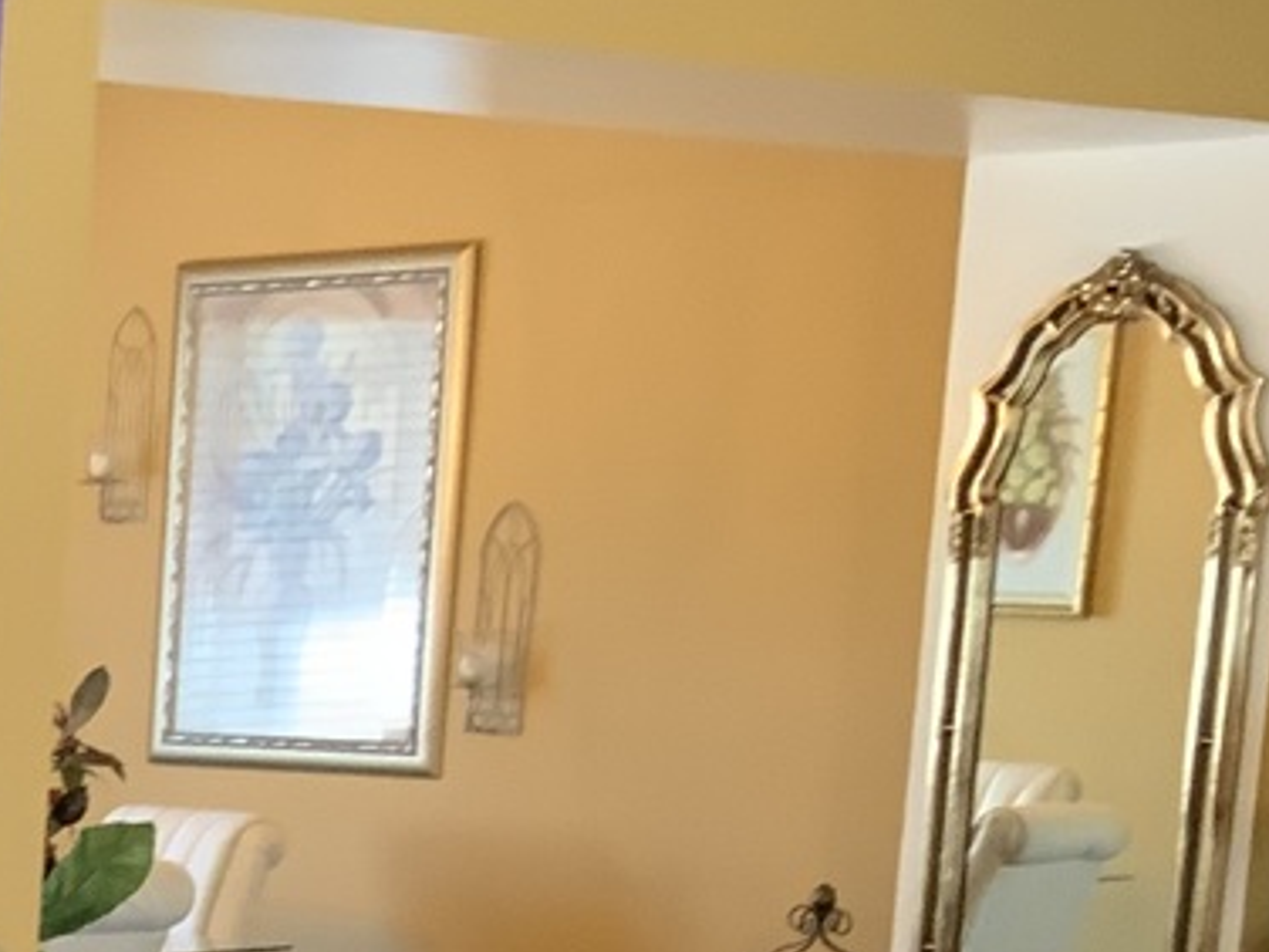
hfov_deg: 15.3
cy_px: 1371
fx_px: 4069
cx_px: -996
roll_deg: -1.3
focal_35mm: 111
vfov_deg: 12.7
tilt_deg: -11.6
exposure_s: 1/40
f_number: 1.8
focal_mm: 3
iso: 250
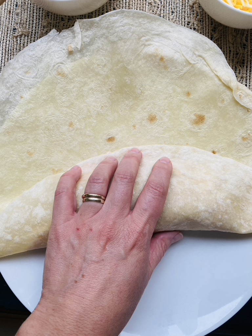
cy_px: 168
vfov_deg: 67.3
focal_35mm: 26
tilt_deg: -86.7
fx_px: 252
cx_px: 126
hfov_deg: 53.1
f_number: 1.8
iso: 64
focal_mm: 4.25
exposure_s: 1/122
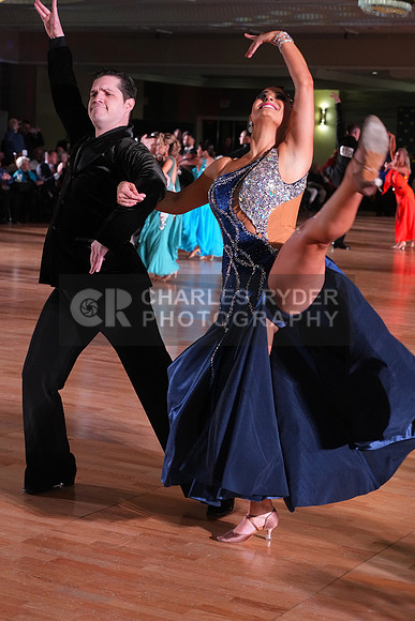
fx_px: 1296
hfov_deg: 18.2
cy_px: 310
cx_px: 208
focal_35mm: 75
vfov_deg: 27.0
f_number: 5.6
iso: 4000
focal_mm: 75
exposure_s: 1/200
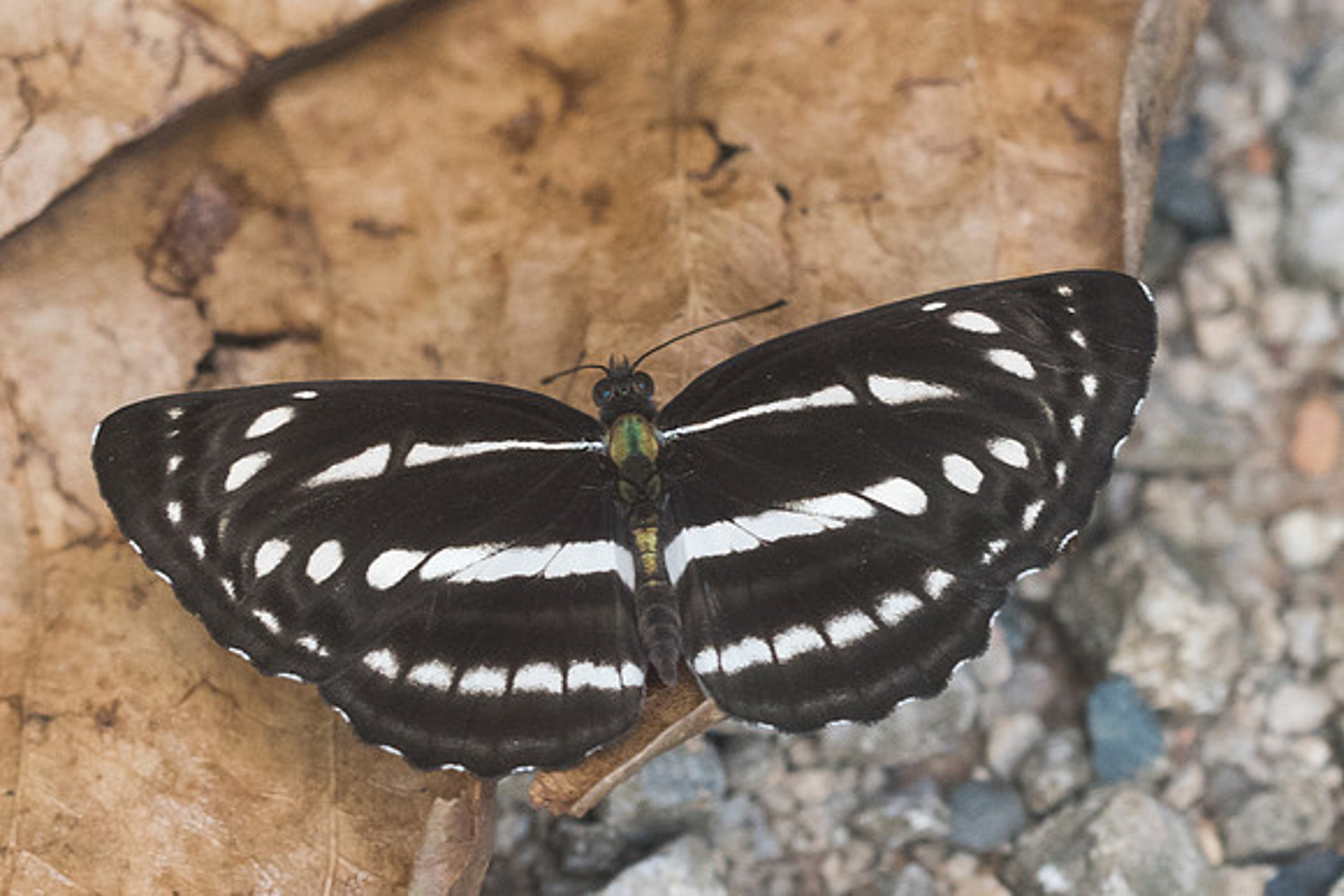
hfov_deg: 3.5
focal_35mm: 592
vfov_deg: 2.3
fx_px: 22123
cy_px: 565
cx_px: 730
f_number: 5
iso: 800
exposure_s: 1/320
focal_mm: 150
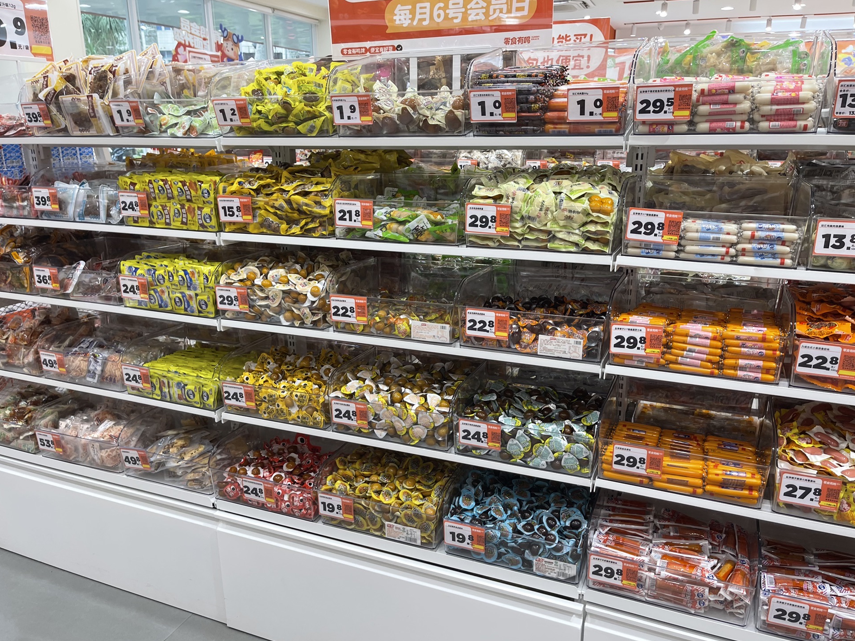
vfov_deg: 51.3
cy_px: 331
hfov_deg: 65.3
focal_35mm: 27
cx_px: 413
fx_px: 667
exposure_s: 1/100
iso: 50
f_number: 1.6
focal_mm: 5.1
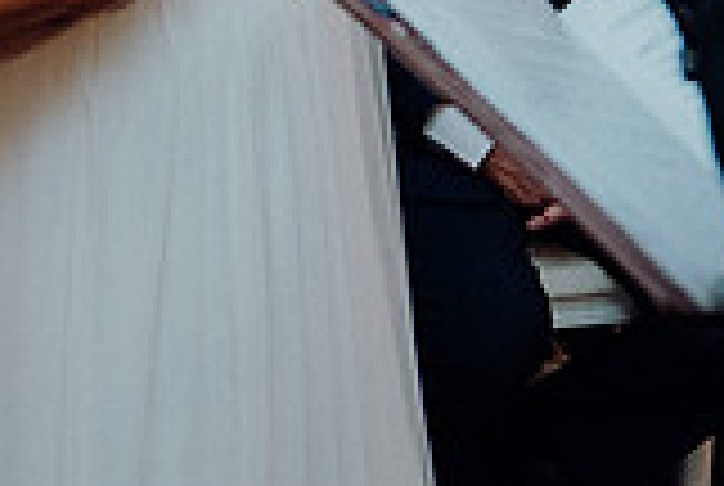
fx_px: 3042
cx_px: -463
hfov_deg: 12.7
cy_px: -272
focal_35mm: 151
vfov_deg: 8.9
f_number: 3.5
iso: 2500
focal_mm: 42
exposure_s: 1/160
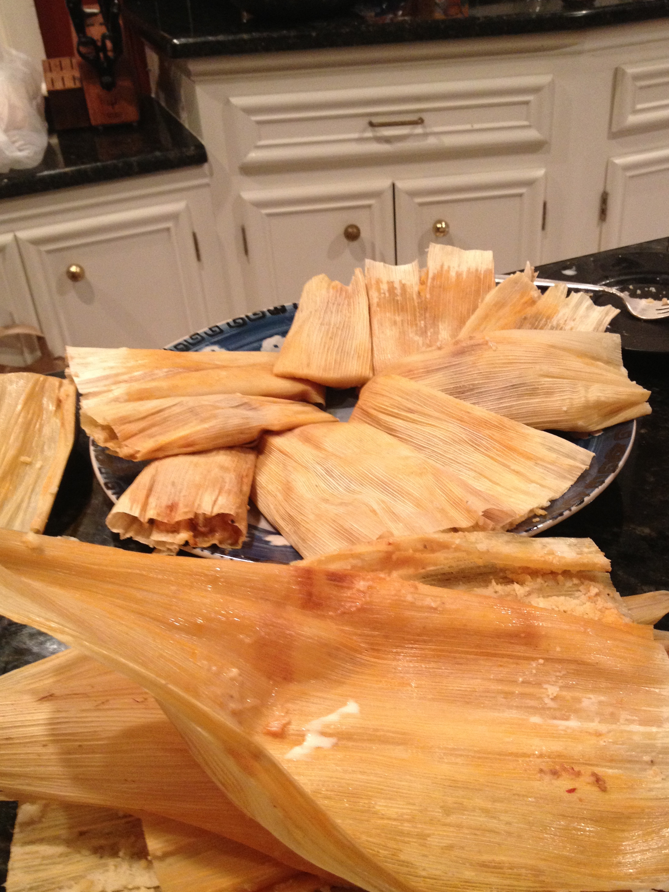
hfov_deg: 36.8
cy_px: 485
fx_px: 1005
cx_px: 354
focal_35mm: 39
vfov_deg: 47.8
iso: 200
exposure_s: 1/20
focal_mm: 4.28
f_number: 2.4
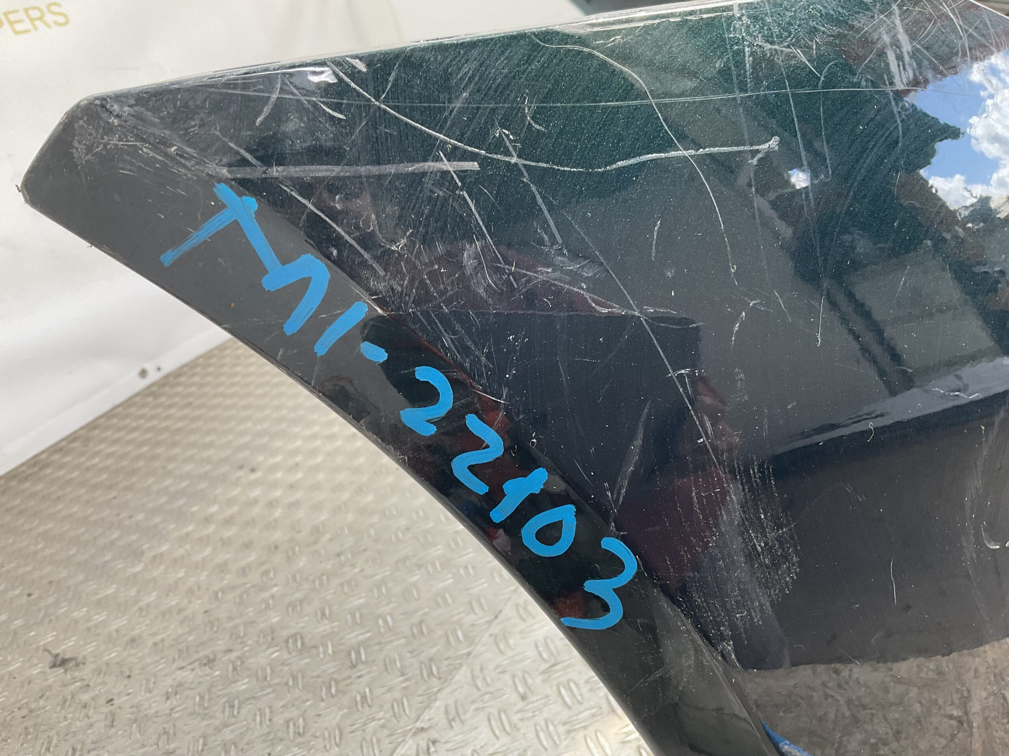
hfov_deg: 61.7
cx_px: 504
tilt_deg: -22.7
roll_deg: +16.2
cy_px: 378
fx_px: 845
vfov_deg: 48.2
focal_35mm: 29
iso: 25
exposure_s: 1/100
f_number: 1.8
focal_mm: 3
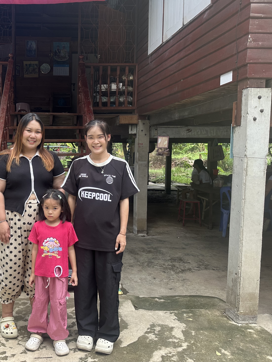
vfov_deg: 55.3
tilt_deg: -4.2
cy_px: 176
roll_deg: +0.0
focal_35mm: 33
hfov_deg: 41.0
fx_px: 346
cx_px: 51
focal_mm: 6.86
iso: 80
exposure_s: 1/872
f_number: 1.78
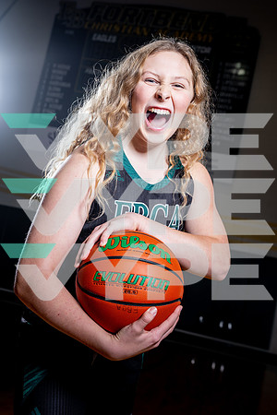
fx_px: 496
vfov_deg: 45.4
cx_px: 138
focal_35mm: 43
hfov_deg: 31.2
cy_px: 208
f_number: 6.3
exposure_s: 1/250
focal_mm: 43
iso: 100
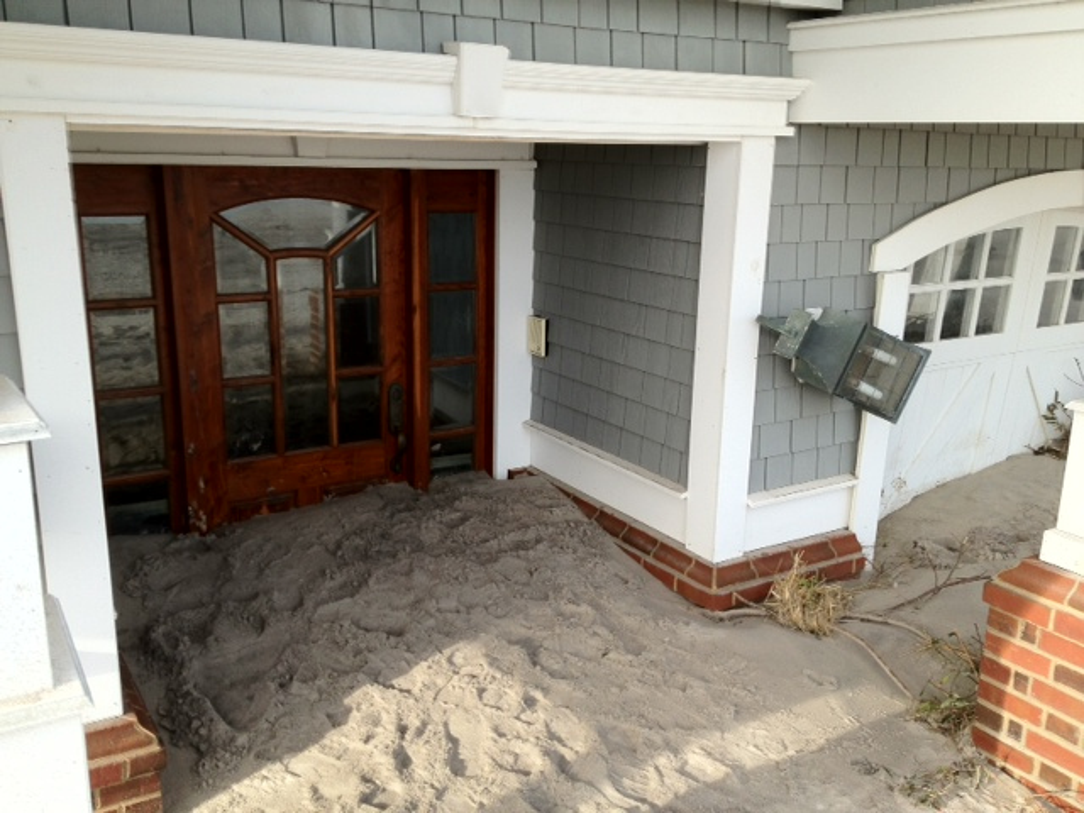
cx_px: 542
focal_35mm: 35
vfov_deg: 40.7
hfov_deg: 52.6
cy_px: 406
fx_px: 1096
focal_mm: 4.28
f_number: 2.4
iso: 64
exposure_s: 1/386
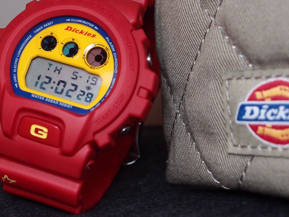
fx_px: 809
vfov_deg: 15.2
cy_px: 85
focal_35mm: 97
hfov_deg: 20.2
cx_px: 162
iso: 250
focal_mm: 15.27
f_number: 3.5
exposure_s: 1/80
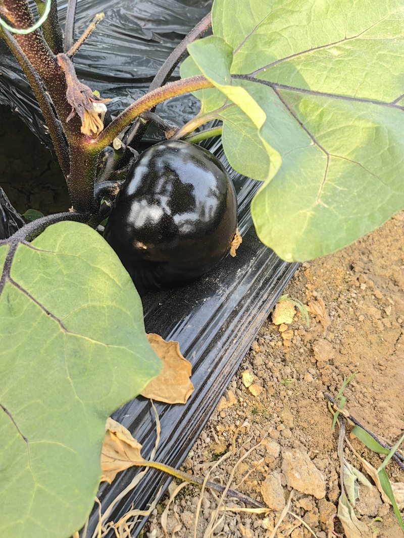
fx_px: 685
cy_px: 269
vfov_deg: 43.0
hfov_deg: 32.9
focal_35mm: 44
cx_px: 202
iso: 160
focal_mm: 5.75
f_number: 2
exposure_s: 1/336
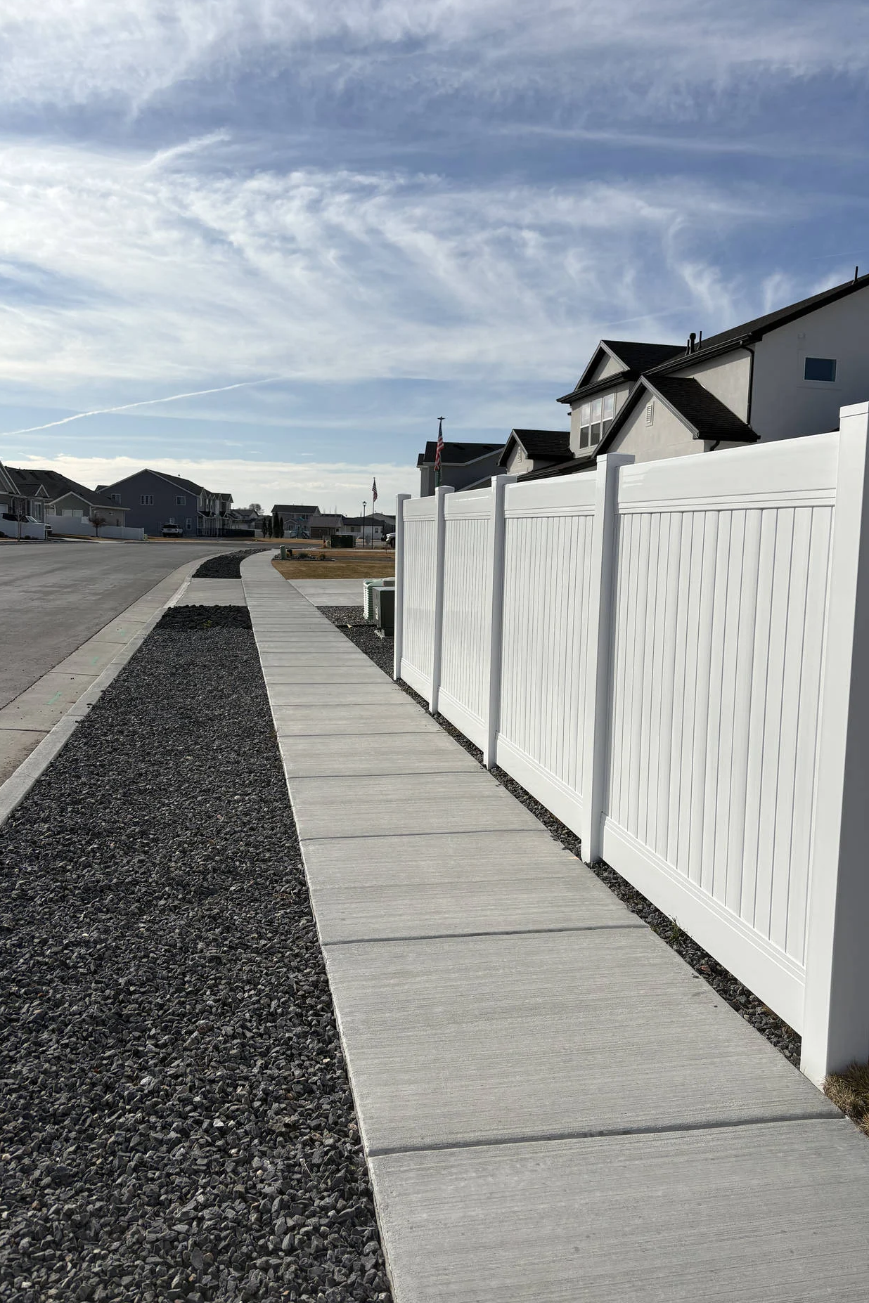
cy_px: 629
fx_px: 1014
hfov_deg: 46.4
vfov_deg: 65.5
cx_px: 465
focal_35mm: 28
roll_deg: -2.4
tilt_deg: -4.9
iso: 50
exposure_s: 1/8850
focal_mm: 5.96
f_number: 1.6
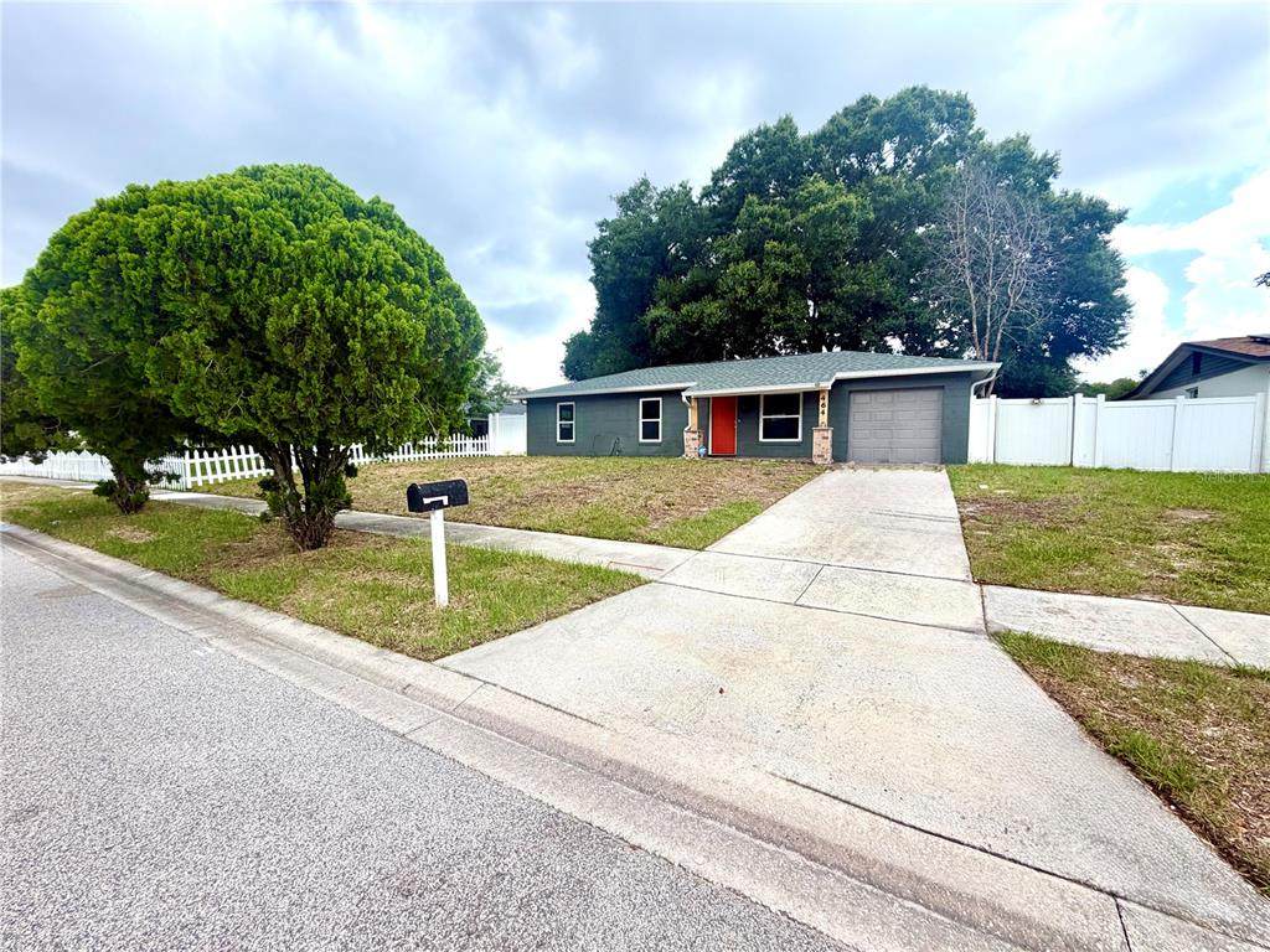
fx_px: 514
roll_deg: -1.3
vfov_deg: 85.7
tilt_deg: -3.6
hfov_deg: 102.1
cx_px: 635
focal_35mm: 14
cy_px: 476
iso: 40
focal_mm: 2.22
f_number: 2.2
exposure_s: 1/613
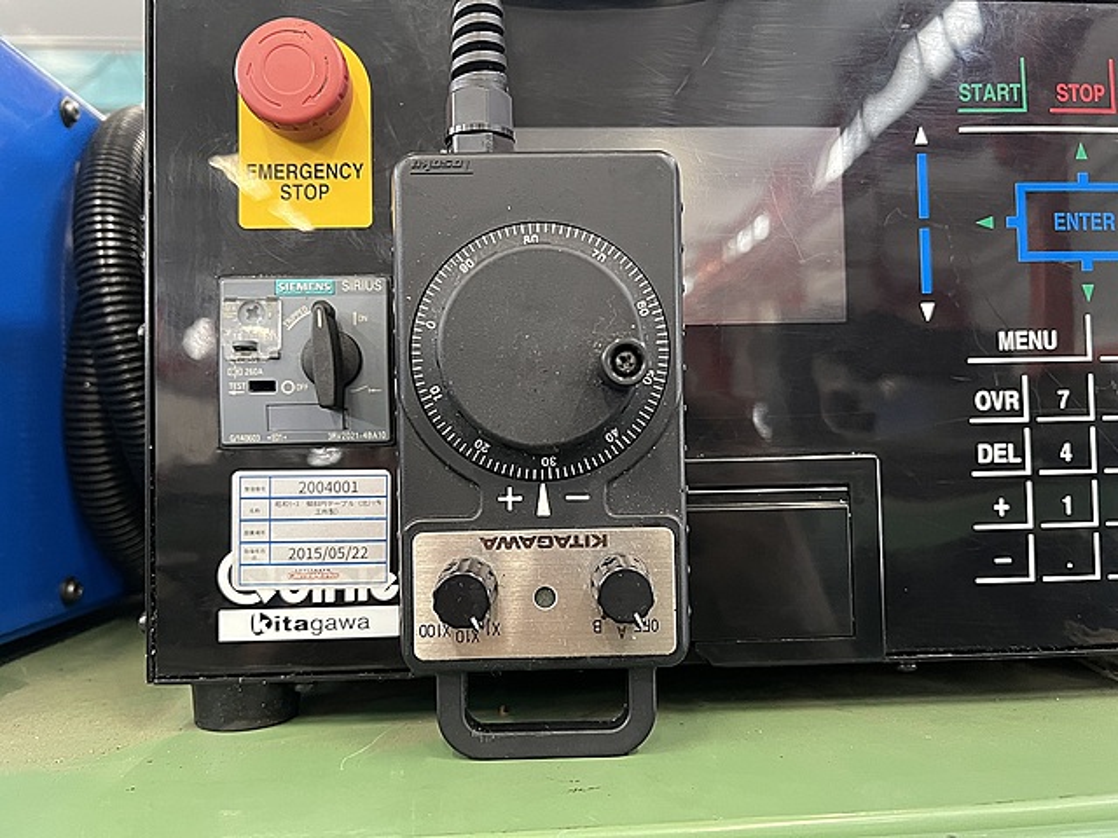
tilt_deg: +0.4
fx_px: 840
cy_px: 419
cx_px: 559
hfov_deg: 67.3
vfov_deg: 53.1
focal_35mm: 26
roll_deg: +0.7
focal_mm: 5.7
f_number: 1.5
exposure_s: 1/60
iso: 400
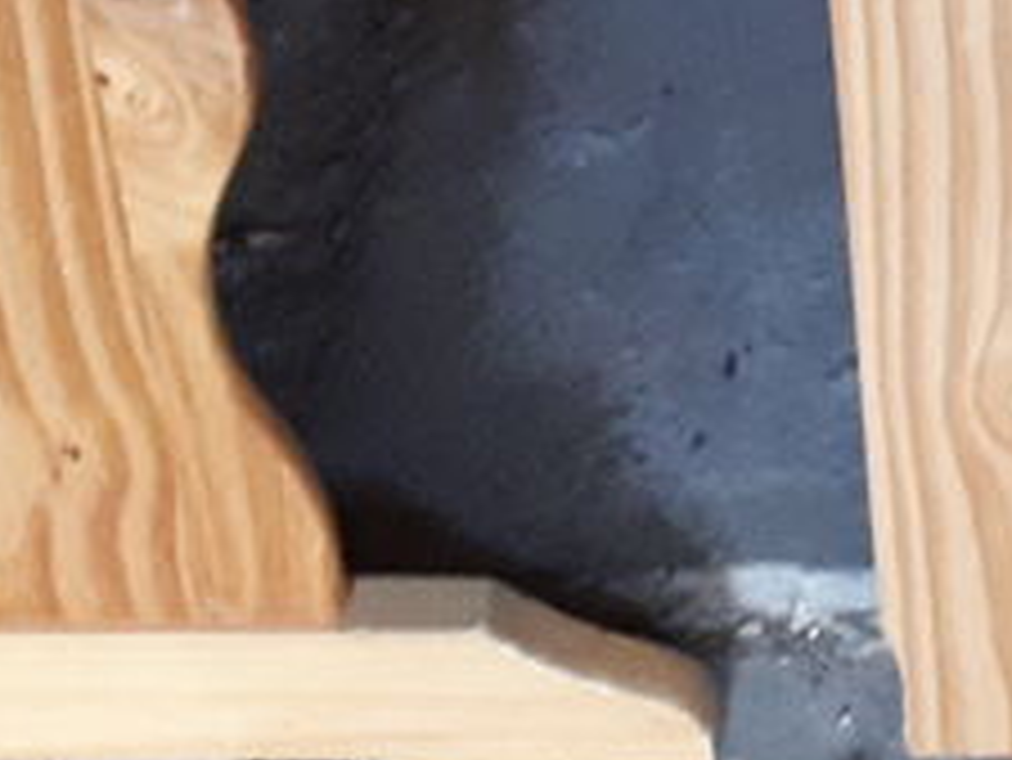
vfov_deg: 11.7
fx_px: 3510
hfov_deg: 15.2
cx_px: 1489
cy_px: -450
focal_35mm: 120
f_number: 1.9
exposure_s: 1/17
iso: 500
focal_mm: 3.6
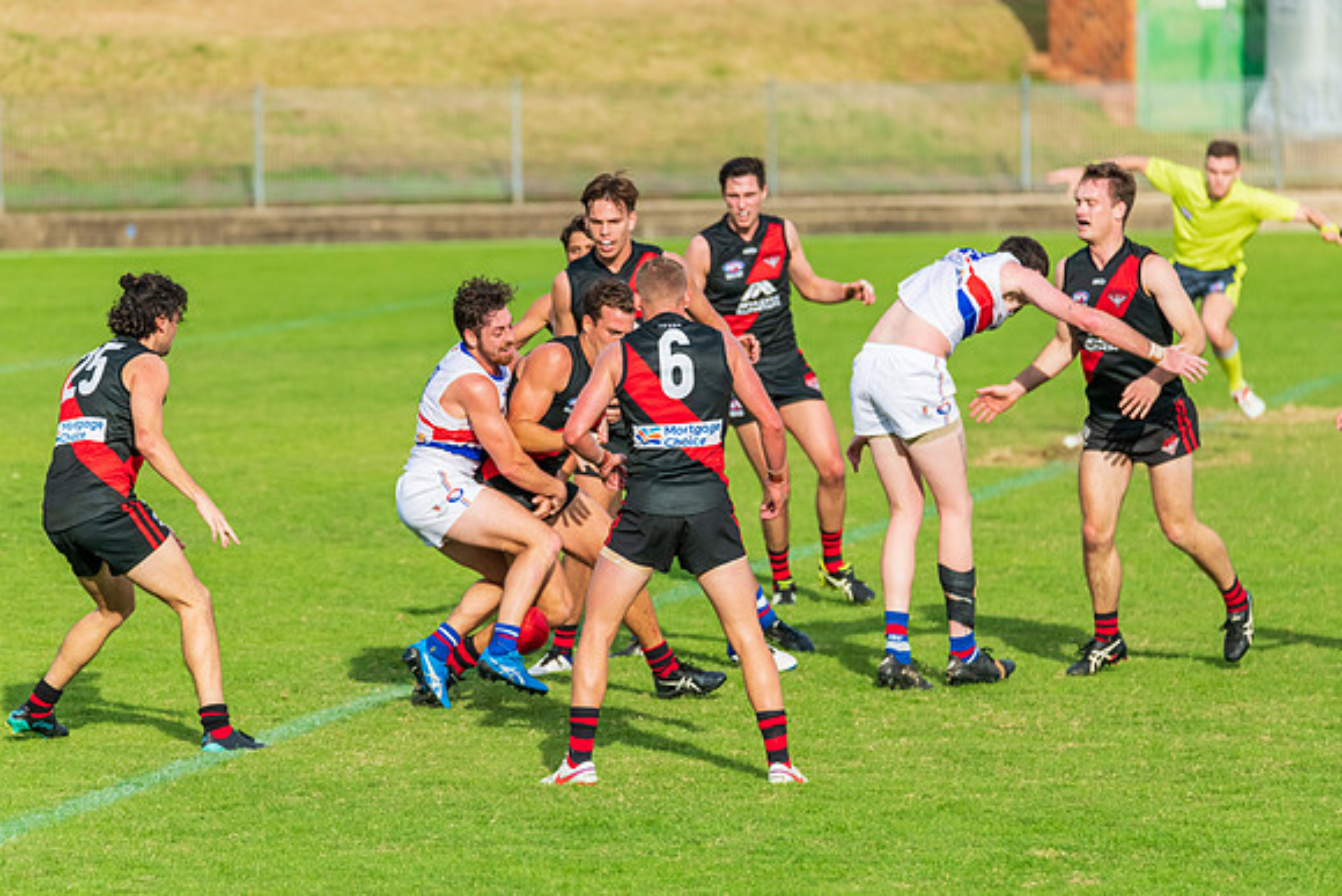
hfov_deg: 5.2
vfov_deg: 3.4
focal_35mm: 400
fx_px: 14914
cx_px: 671
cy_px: 448
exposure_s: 1/3200
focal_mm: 400
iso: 1000
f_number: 6
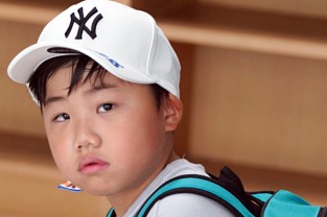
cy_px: 273
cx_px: 102
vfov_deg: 3.1
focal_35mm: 449
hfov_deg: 4.6
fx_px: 4074
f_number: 4
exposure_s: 1/160
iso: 1600
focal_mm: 156
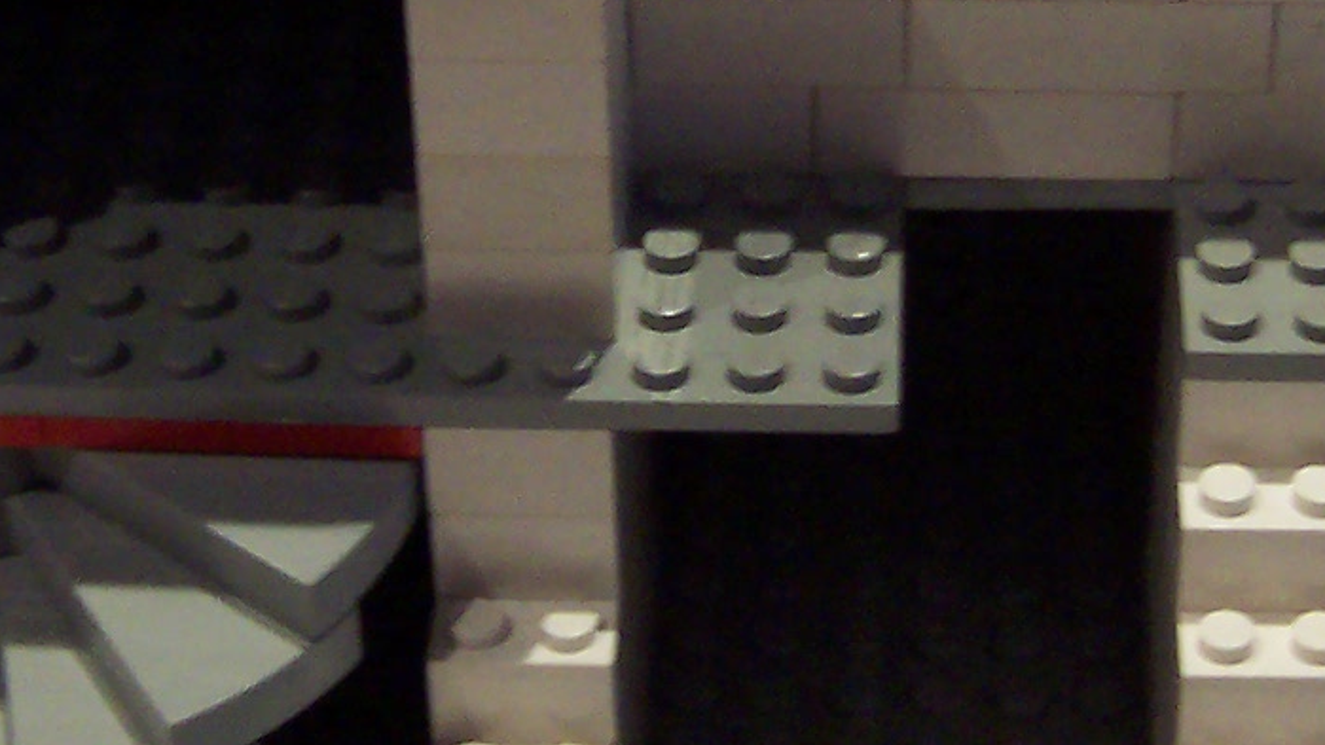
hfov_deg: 18.7
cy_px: 100
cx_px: 906
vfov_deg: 10.6
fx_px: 4005
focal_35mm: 114
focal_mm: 5.6
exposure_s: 1/20
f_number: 2.8
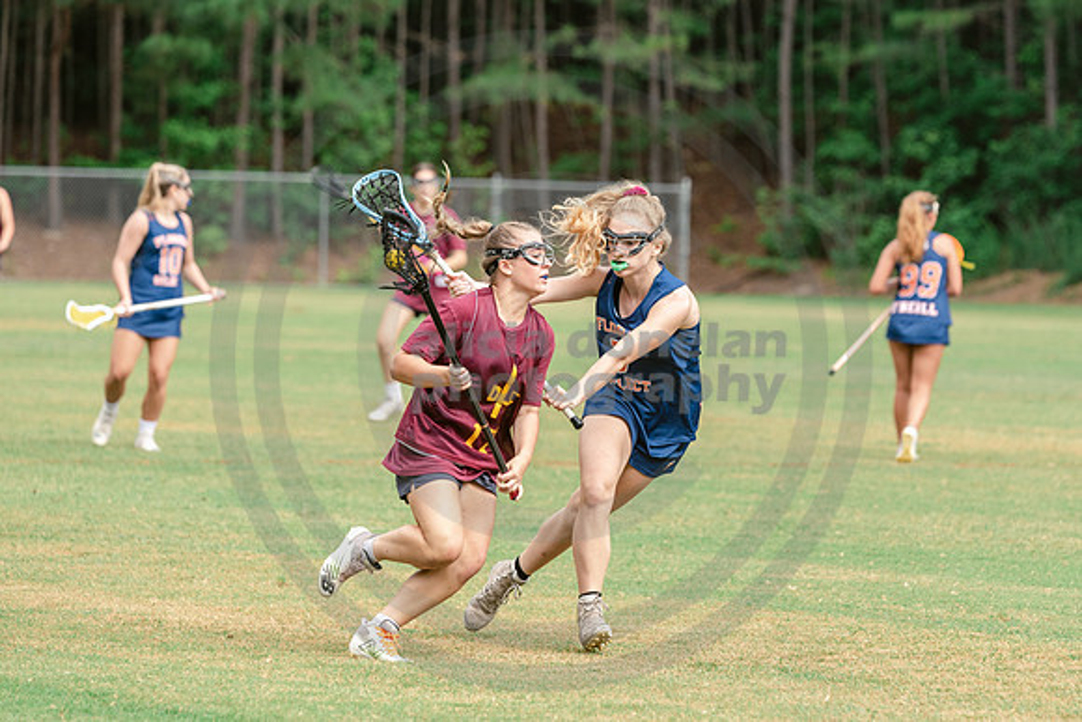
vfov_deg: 5.5
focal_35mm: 250
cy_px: 346
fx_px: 7516
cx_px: 655
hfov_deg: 8.2
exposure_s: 1/1000
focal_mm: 180
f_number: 4
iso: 250
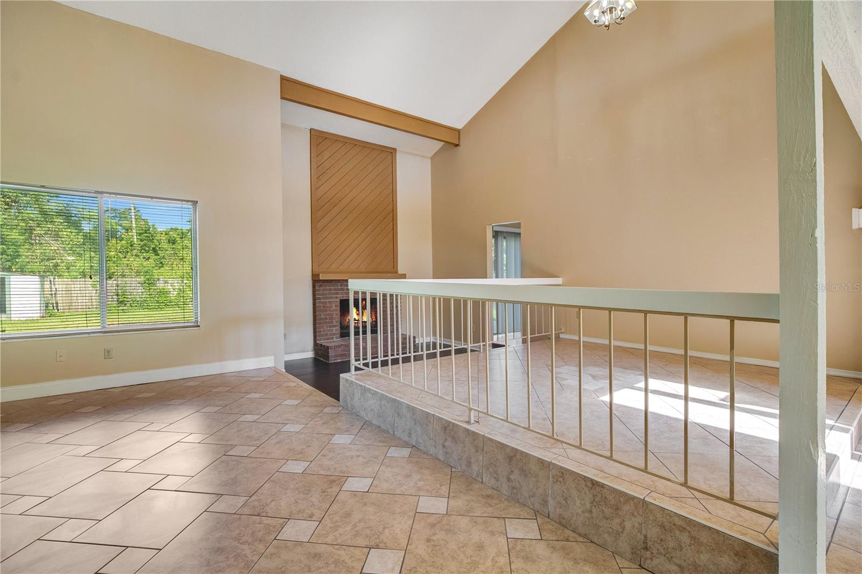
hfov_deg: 96.7
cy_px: 287
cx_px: 431
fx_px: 383
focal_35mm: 16
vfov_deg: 73.7
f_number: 5.6
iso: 3200
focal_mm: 16
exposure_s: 1/100
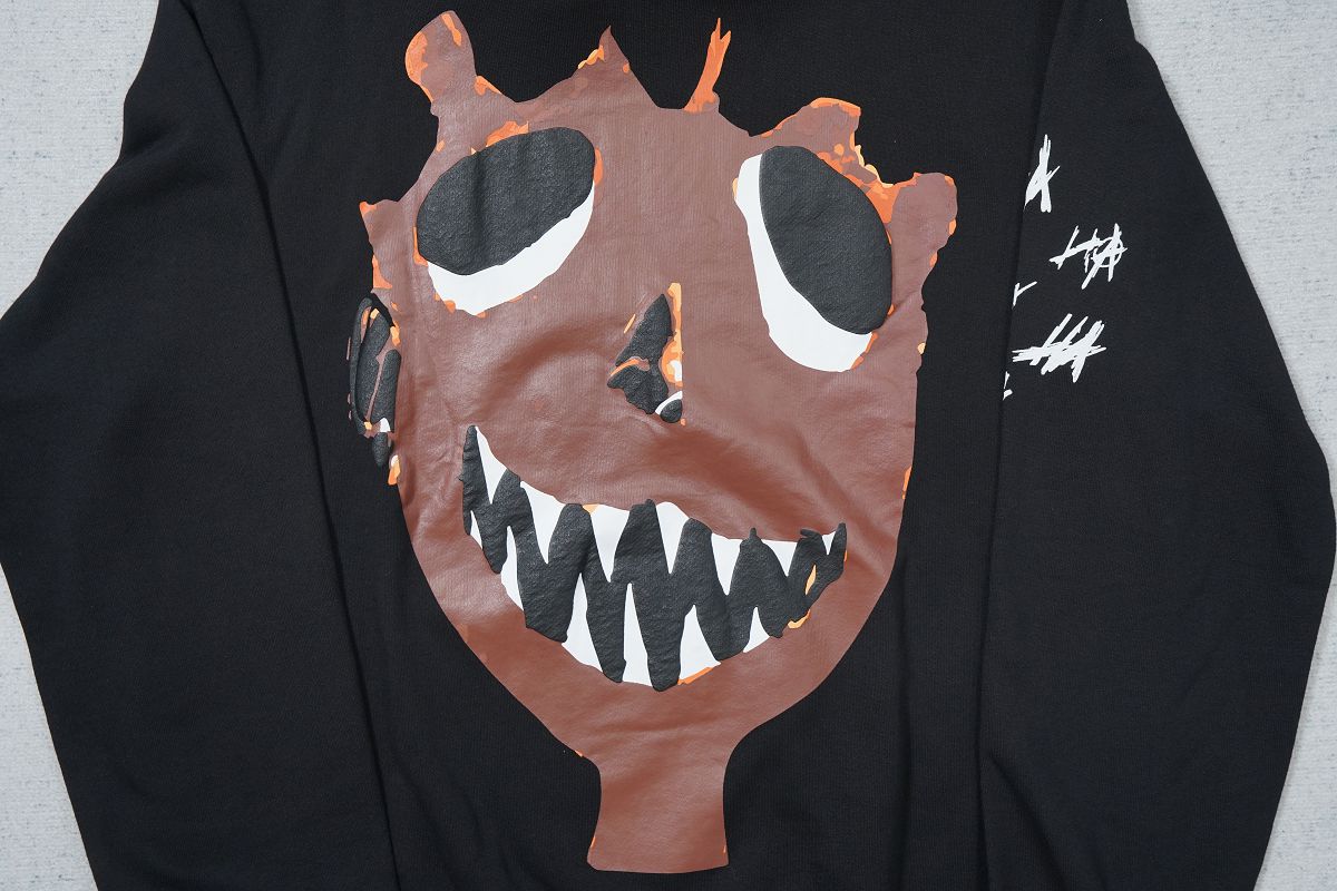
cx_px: 668
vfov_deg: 37.9
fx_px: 1300
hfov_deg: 54.4
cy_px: 446
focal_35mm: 35
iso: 1600
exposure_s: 1/100
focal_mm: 35
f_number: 10
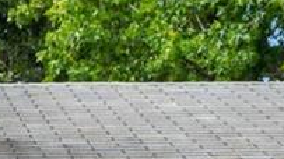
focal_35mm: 297
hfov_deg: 7.0
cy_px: 534
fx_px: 2236
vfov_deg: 3.9
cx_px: -329
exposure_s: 1/200
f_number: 8
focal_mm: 18
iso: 400
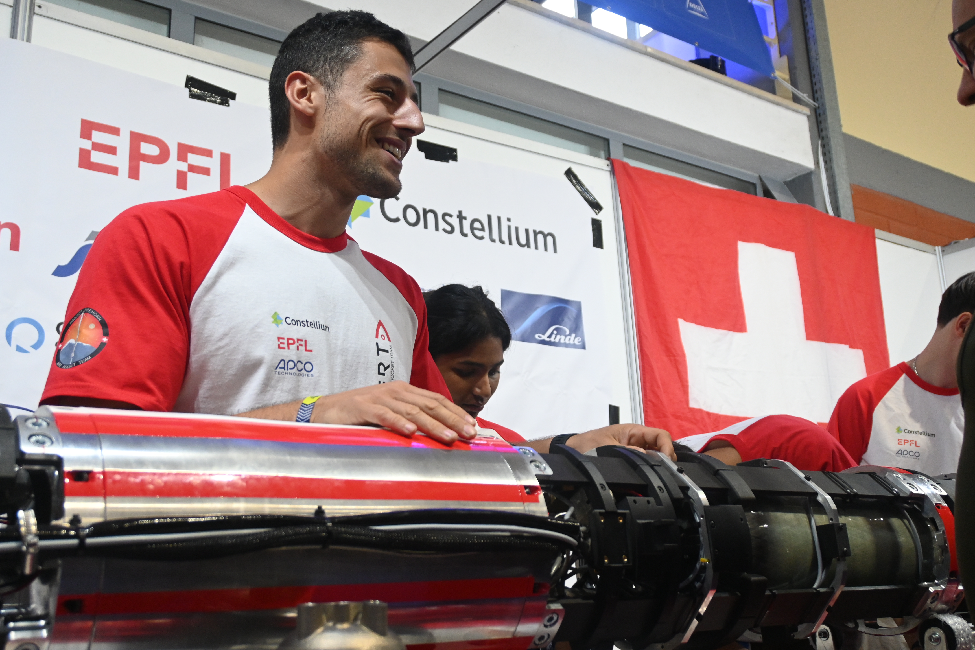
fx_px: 942
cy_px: 319
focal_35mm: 35
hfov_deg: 54.7
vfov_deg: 38.1
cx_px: 486
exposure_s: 1/125
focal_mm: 22.5
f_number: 4
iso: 1100
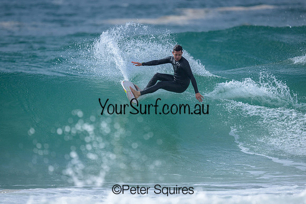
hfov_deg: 2.6
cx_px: 153
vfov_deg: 1.7
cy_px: 102
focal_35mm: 800
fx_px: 6801
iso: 360
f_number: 6.3
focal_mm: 800
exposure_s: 1/2000
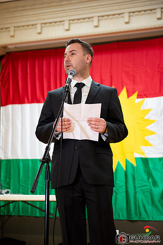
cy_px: 122
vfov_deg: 28.9
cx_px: 82
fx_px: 476
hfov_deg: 19.4
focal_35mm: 70
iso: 900
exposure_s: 1/160
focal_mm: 70
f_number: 2.8
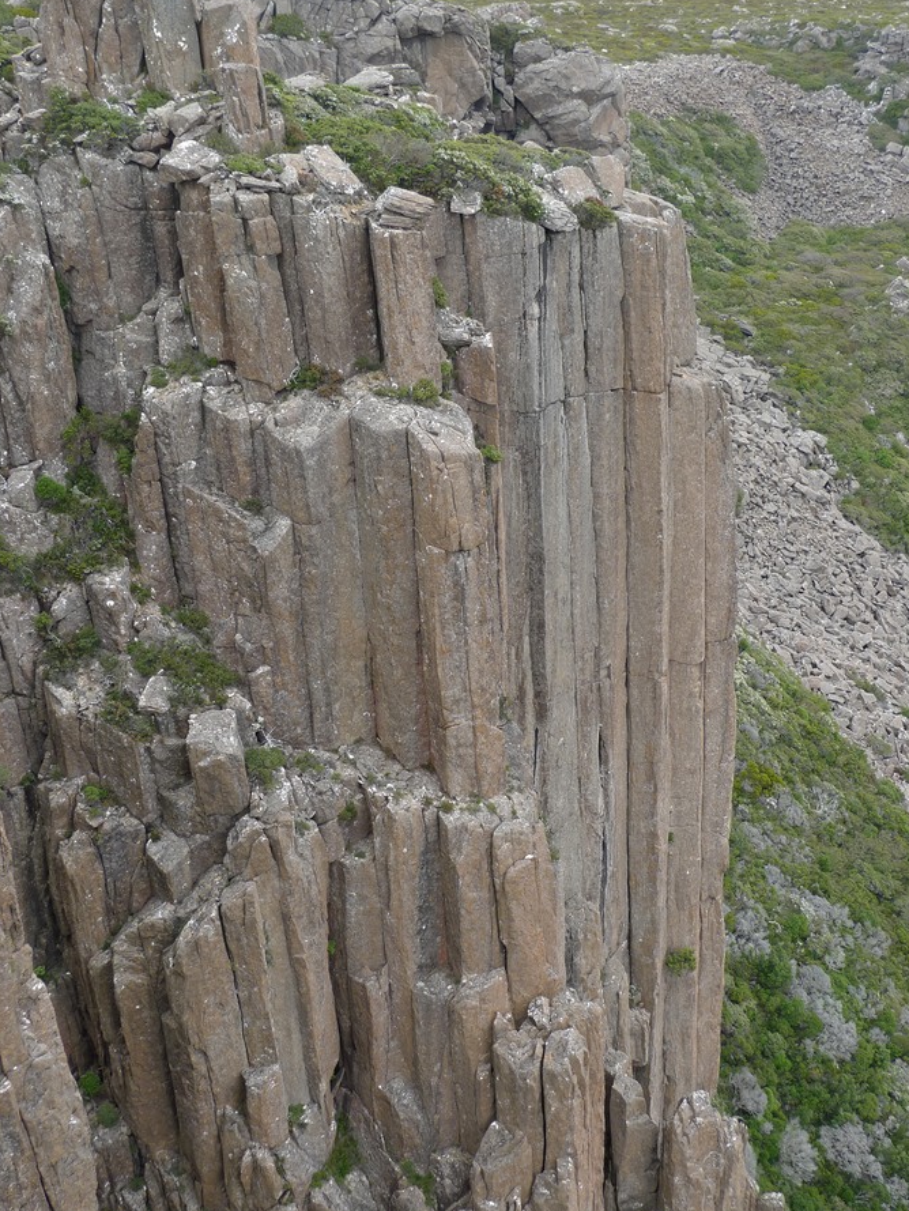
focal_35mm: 42
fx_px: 1470
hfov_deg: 34.4
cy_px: 608
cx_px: 464
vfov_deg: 44.8
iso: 80
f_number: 2.8
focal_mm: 8.8
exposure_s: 1/200
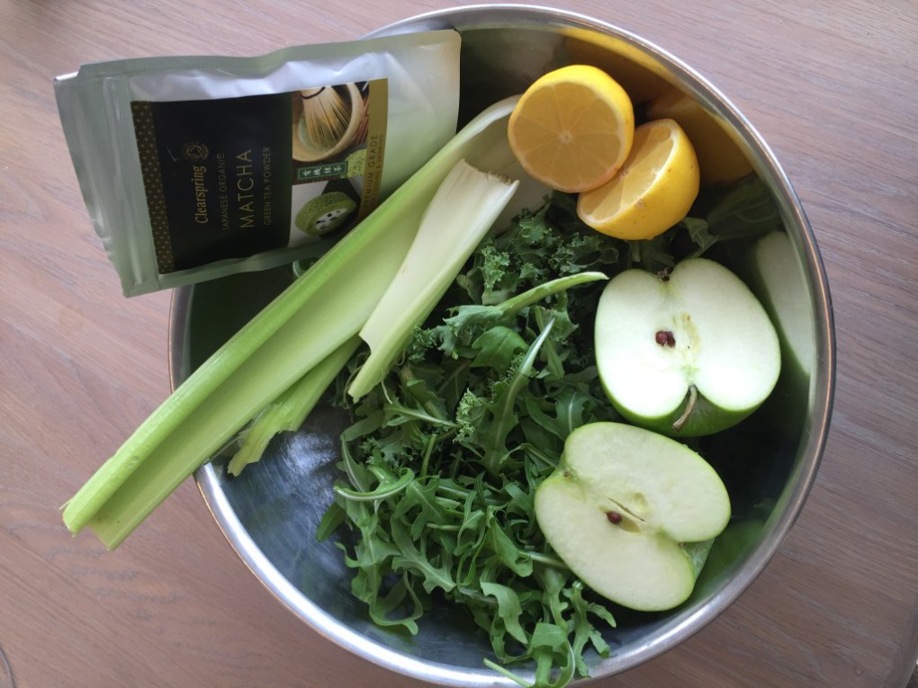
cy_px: 344
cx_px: 459
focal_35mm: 29
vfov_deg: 48.2
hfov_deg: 61.7
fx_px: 769
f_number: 2.2
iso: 40
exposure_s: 1/100
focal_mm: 4.15
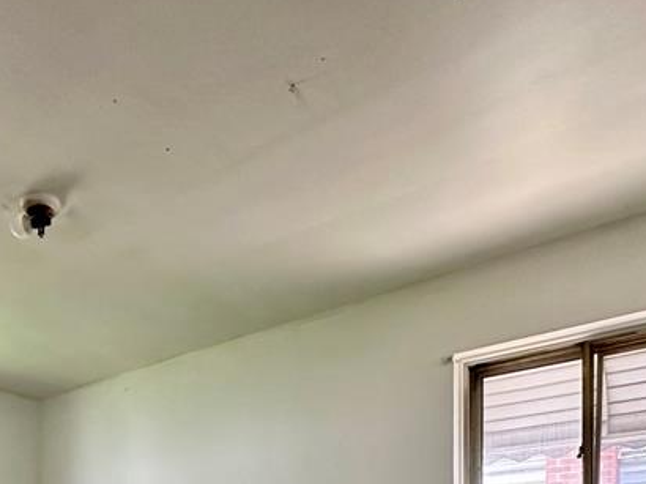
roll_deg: -0.5
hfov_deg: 49.8
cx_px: 137
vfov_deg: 33.1
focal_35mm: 35
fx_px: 653
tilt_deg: +0.0
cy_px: 585
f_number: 2.2
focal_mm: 2.22
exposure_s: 1/99
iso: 250
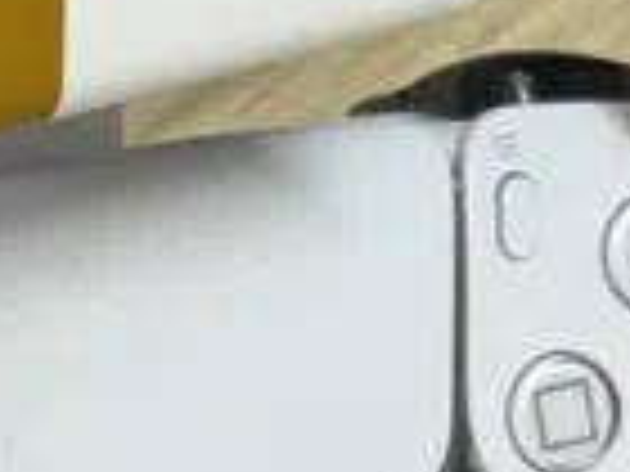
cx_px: 54
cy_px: 184
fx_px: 3986
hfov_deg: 9.0
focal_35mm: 219
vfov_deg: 6.8
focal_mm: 6.76
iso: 400
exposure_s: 1/33
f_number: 1.78
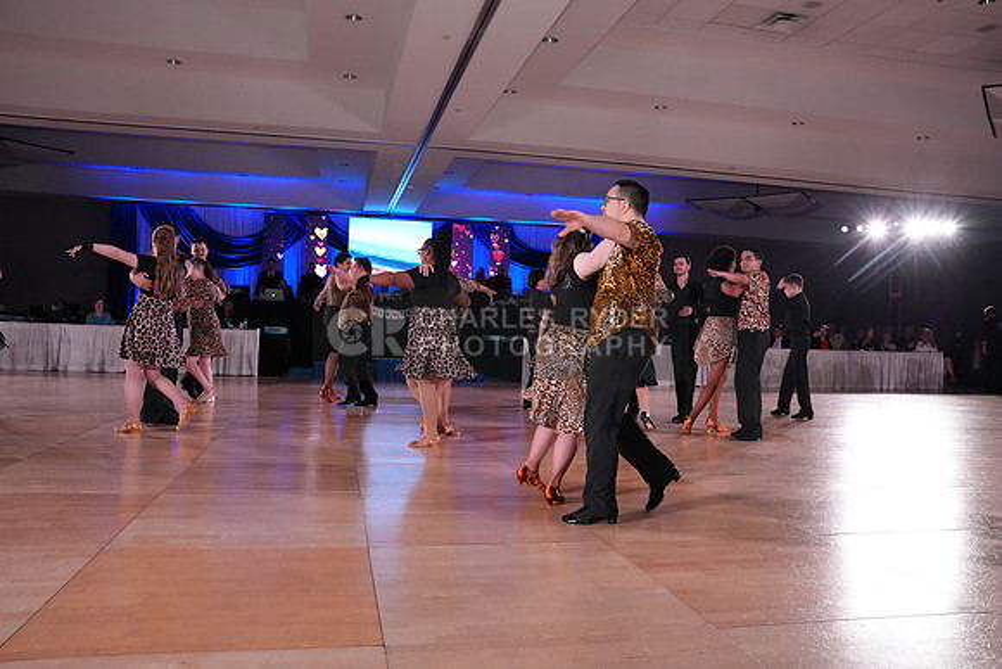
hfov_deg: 64.9
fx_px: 788
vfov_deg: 46.0
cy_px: 334
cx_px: 501
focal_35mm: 28
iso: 3200
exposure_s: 1/200
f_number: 7.1
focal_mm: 28.3
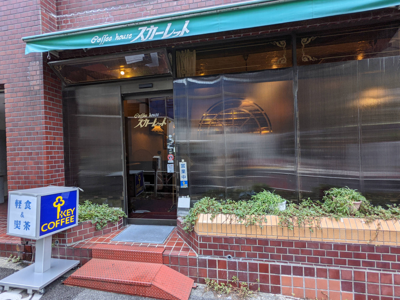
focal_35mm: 16
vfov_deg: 78.1
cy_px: 150
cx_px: 200
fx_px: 185
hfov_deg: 94.5
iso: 52
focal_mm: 2.22
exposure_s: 1/100
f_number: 2.2
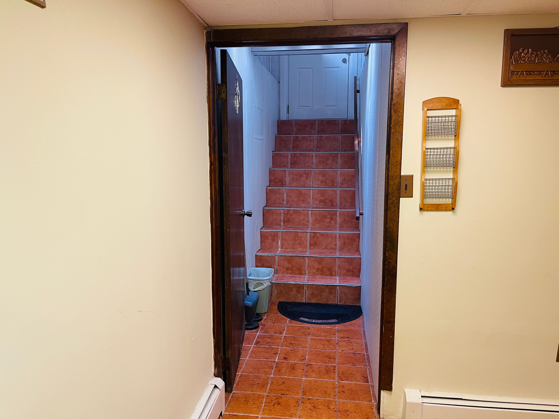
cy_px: 210
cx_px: 280
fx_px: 404
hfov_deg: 69.4
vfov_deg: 54.9
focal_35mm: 25
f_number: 1.6
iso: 125
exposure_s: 1/60
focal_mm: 5.1
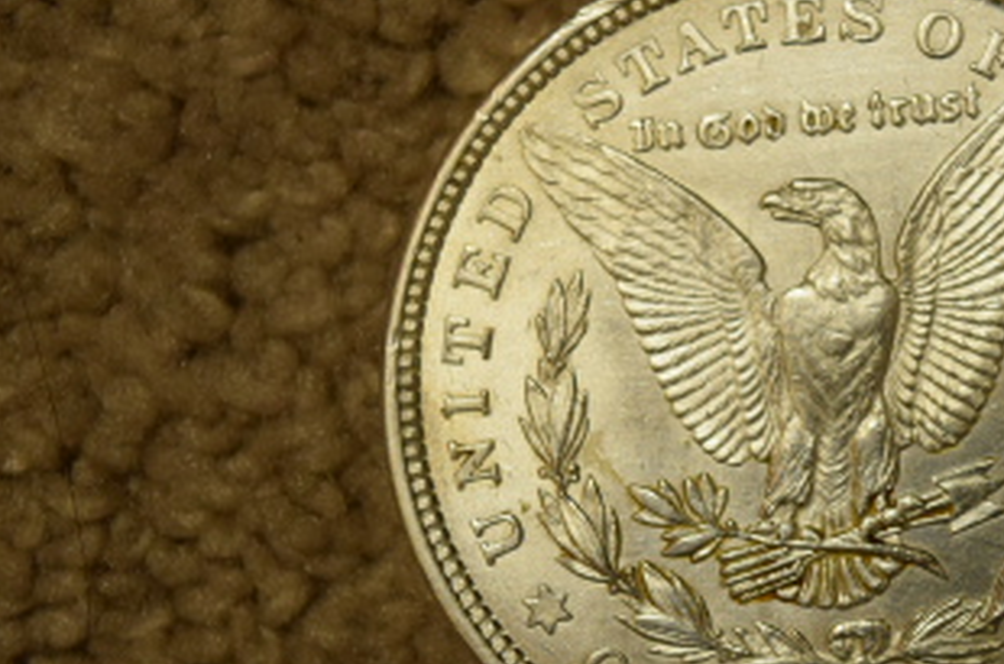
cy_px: 431
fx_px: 3616
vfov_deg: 10.5
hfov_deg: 15.7
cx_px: 845
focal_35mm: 130
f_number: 5
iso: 1400
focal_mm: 42
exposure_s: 1/125
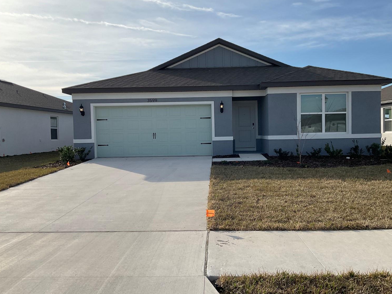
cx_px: 207
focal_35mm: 31
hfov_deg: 58.3
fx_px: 351
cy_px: 146
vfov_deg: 45.4
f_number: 1.8
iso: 16
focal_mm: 3
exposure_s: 1/3125
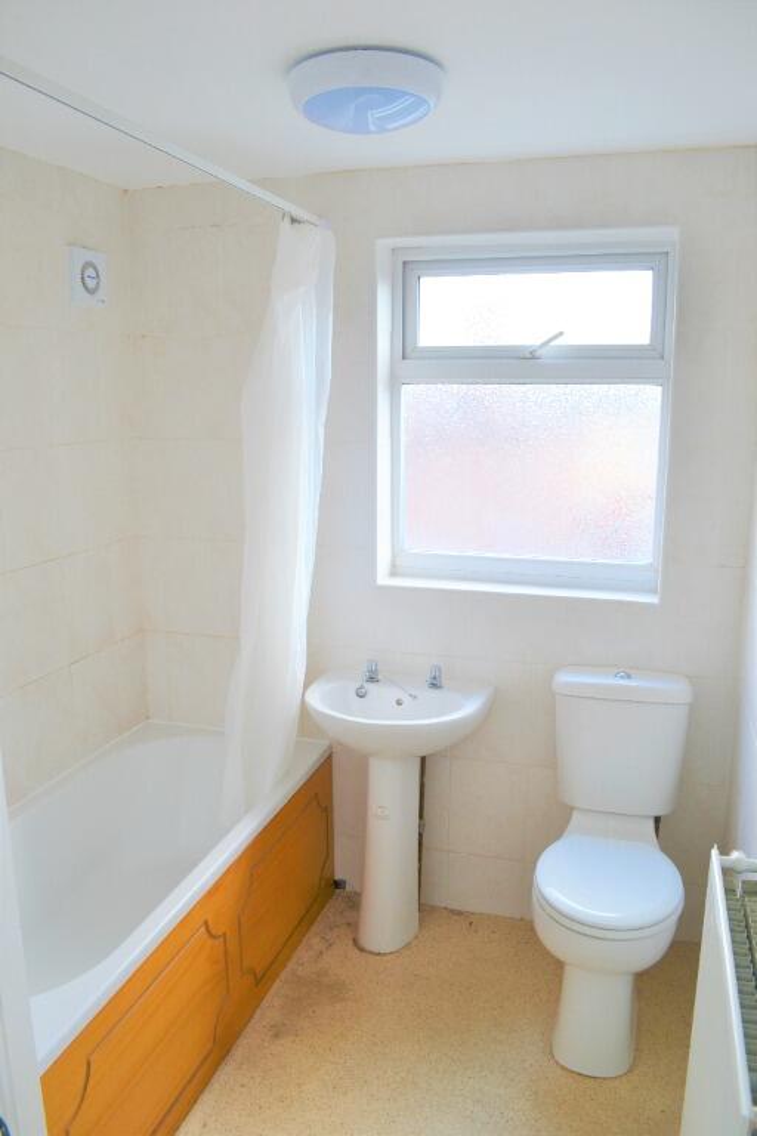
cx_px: 378
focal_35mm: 27
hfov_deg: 47.9
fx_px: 852
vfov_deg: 67.4
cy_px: 568
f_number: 5.6
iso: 200
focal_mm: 18
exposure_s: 1/60
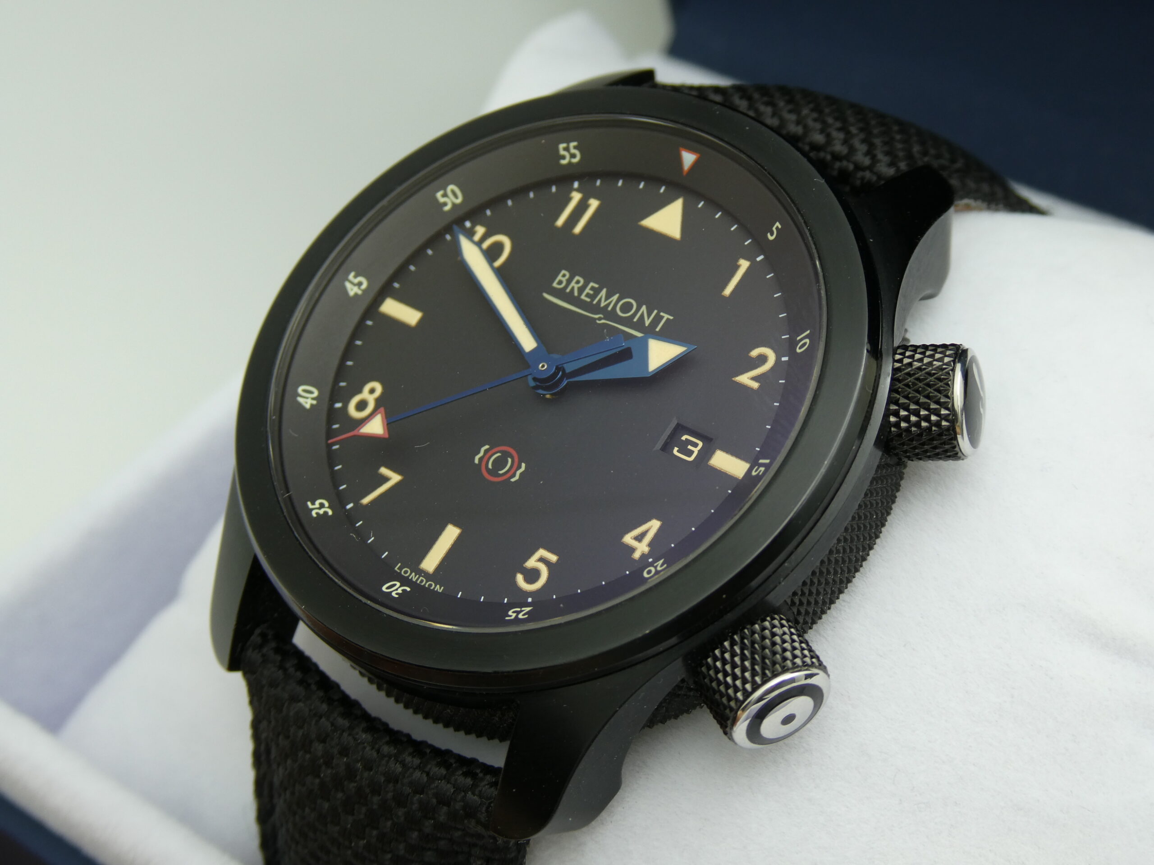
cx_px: 577
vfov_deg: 22.6
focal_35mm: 65
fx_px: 2167
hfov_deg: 29.8
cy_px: 432
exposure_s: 1/80
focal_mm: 11.7
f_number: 4.4
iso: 100
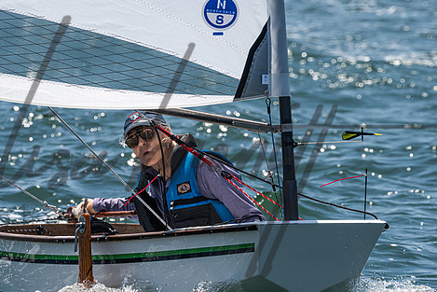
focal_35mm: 501
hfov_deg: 4.1
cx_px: 206
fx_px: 6083
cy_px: 149
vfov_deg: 2.7
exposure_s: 1/640
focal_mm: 400
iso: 400
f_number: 11
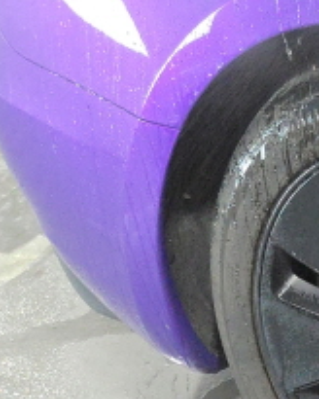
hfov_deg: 11.1
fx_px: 1227
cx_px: 879
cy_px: 335
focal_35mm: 104
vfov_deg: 18.2
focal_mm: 5.4
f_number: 1.8
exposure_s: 1/60
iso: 200
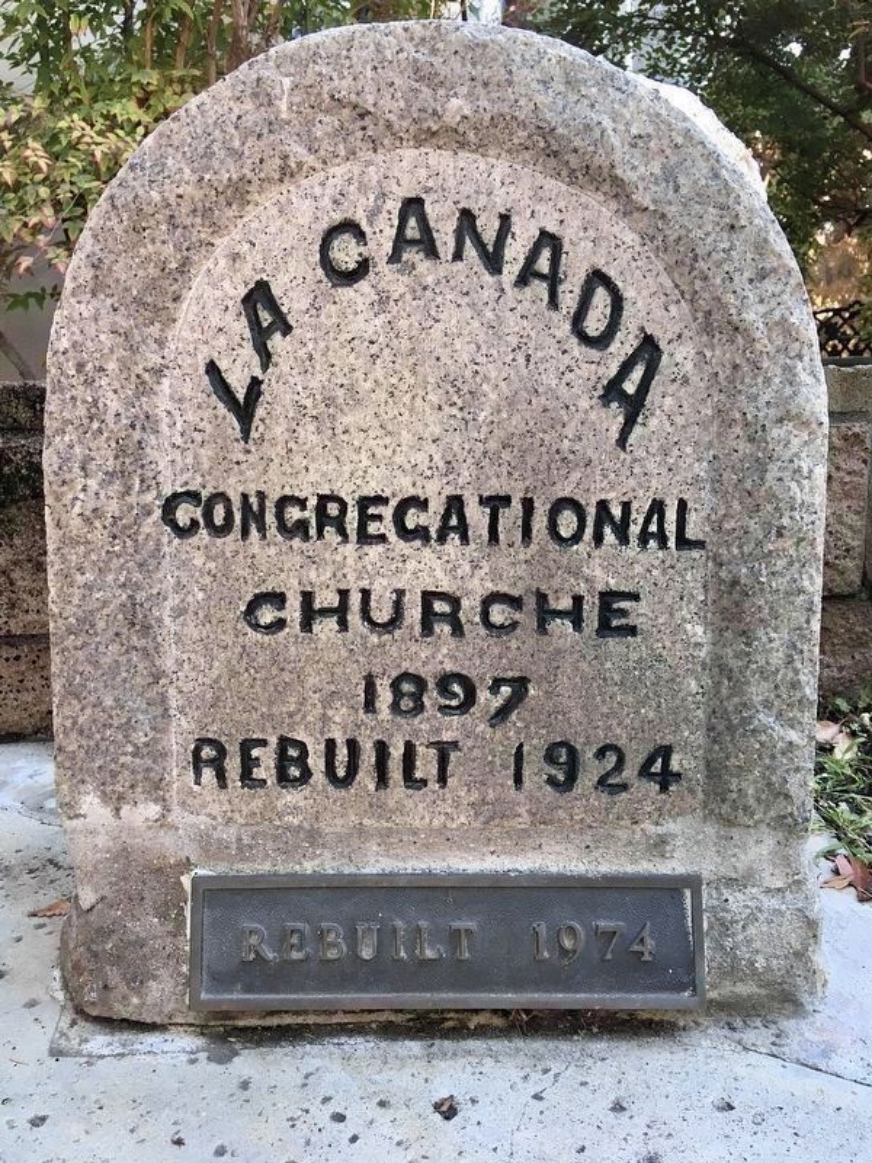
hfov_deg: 48.2
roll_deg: +0.6
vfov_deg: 61.7
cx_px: 436
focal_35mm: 29
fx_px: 974
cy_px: 582
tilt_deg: -12.7
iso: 25
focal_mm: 4.15
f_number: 2.2
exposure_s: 1/30
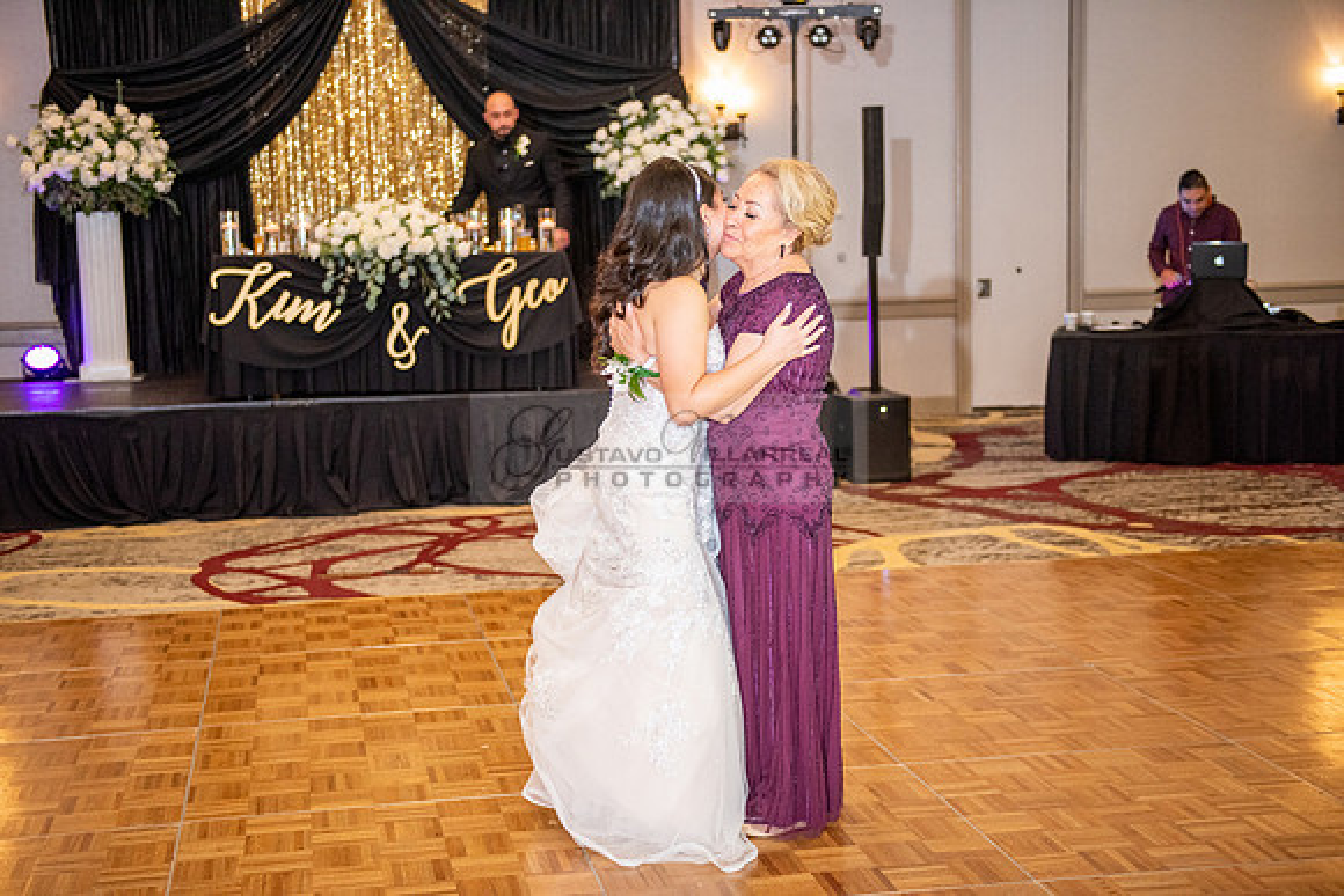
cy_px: 448
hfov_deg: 38.2
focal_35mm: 52
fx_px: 1942
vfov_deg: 26.0
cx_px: 672
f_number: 2.8
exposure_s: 1/160
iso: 1600
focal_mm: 52
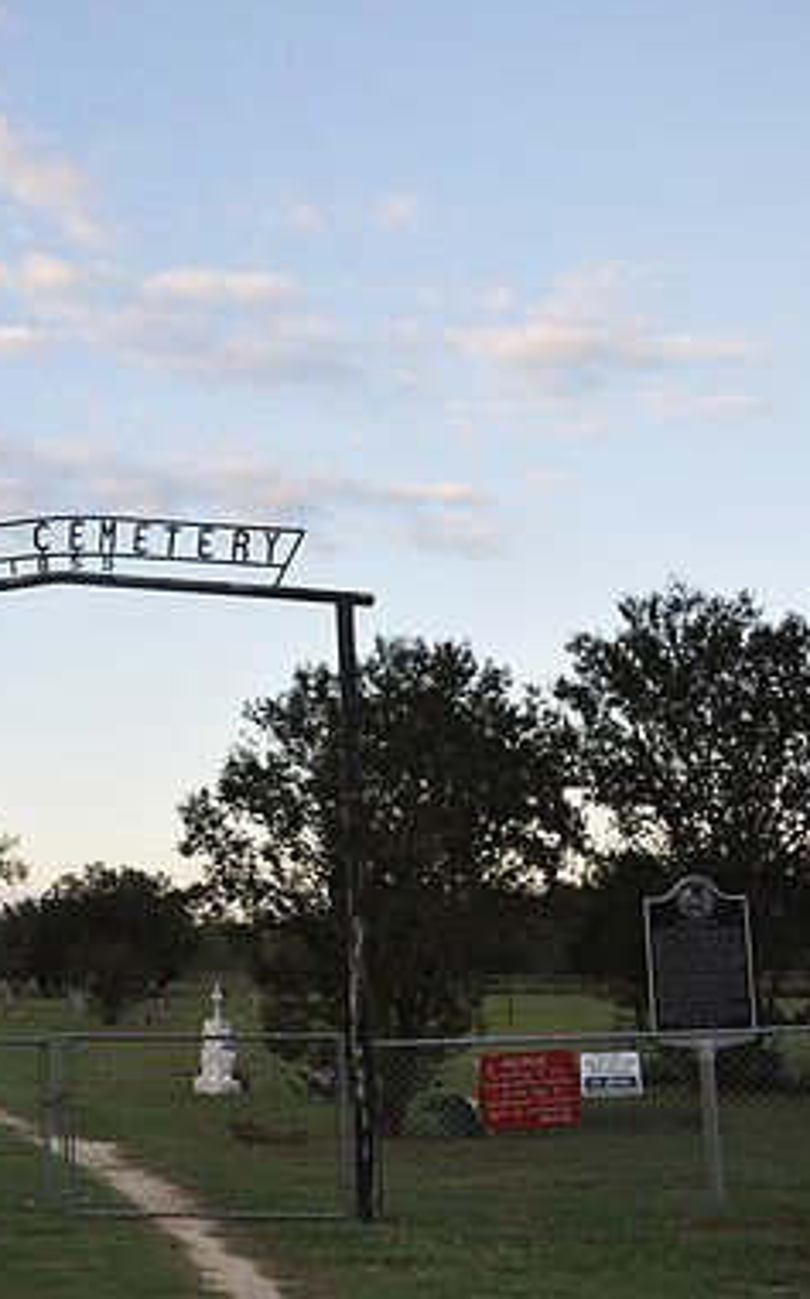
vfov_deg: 47.2
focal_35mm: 42
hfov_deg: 28.9
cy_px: 644
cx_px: 41
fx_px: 1486
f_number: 7.1
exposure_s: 1/50
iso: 200
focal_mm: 18
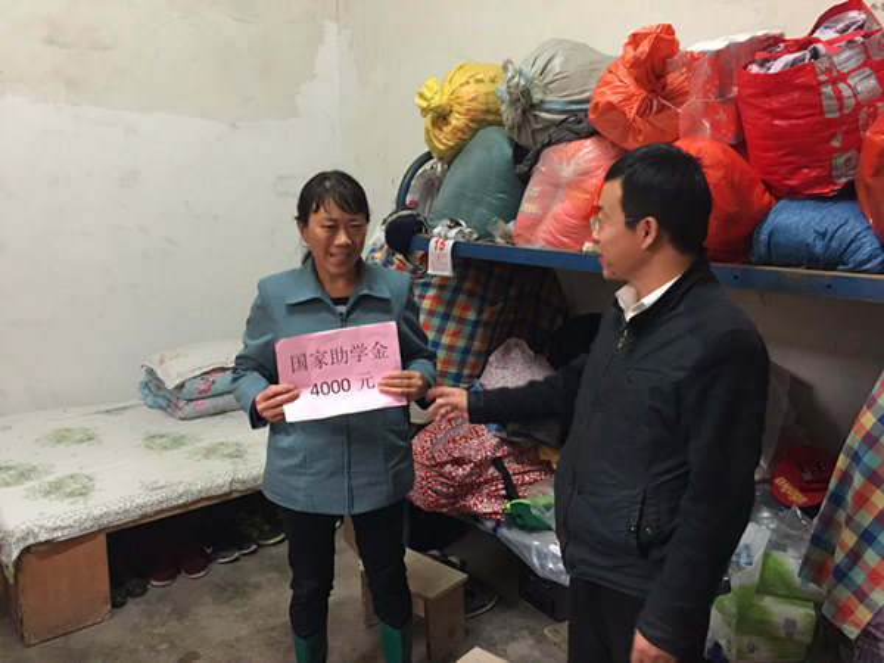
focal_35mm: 29
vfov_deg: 48.2
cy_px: 332
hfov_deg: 61.7
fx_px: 741
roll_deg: -1.3
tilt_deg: -12.3
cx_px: 442
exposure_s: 1/4
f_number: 2.2
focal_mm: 4.15
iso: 160
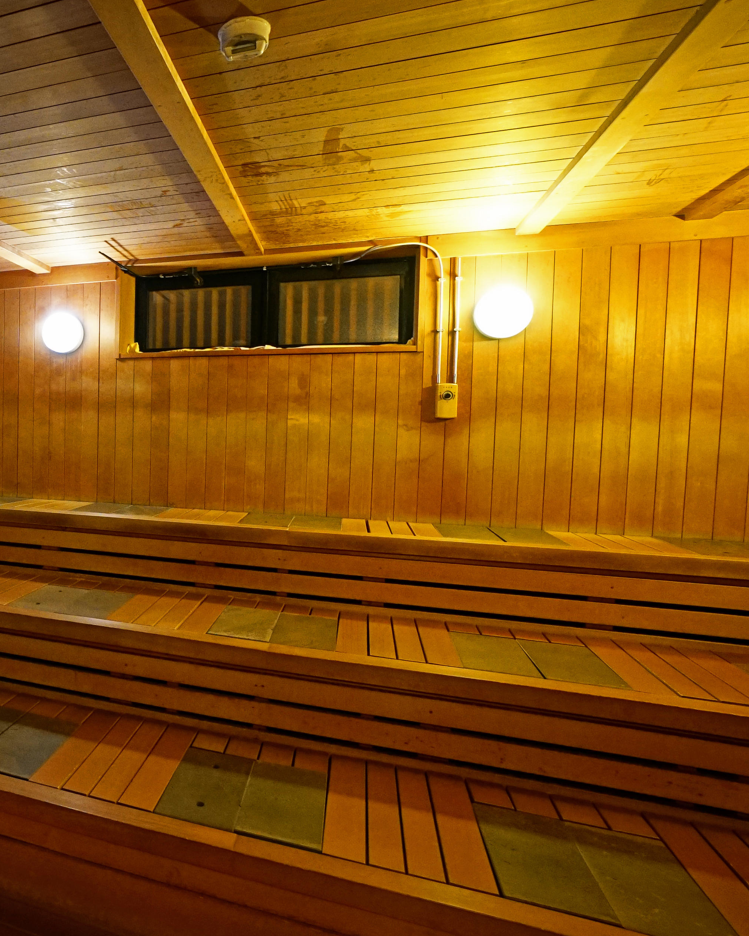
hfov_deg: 55.1
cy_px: 457
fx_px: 610
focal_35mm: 22
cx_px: 80
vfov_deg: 75.0
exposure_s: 1/5
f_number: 7.1
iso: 3200
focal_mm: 10
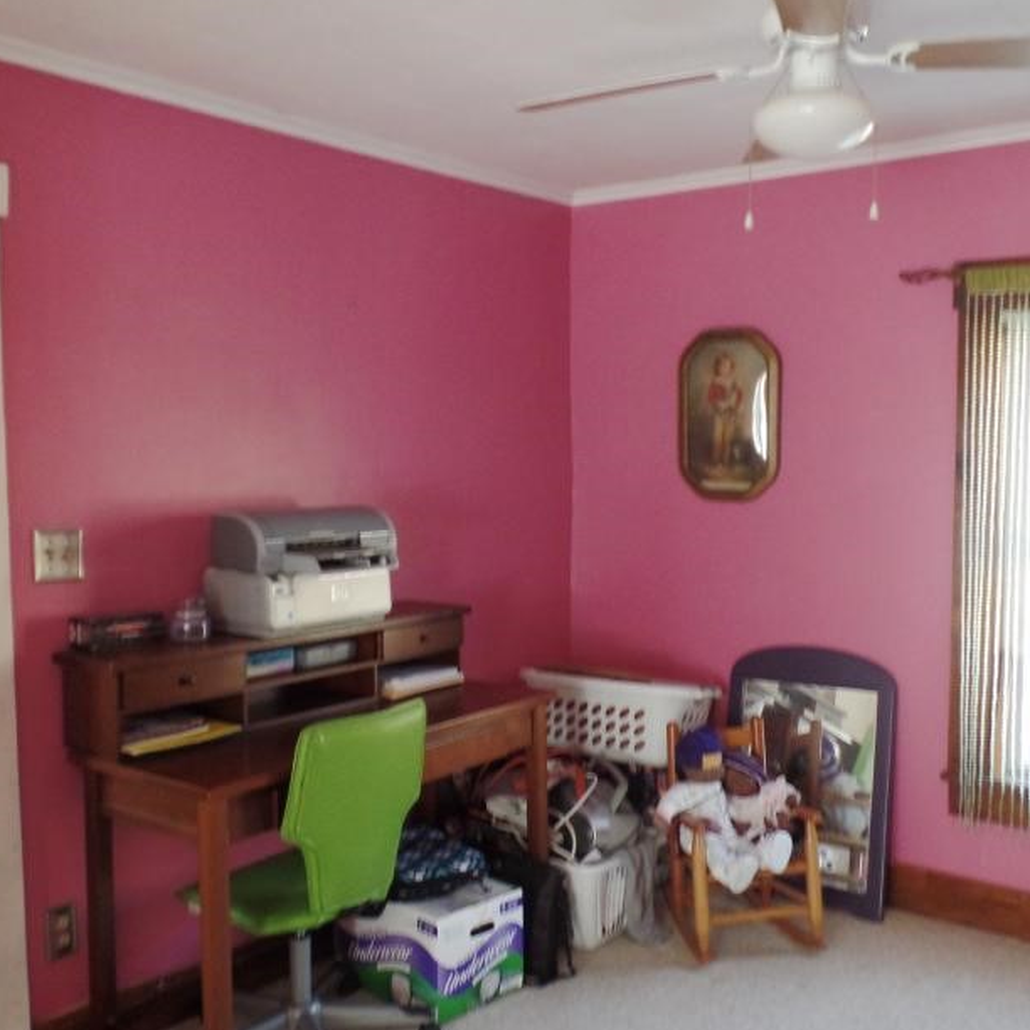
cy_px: 503
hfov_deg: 48.4
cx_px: 466
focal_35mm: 34
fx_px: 1145
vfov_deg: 48.4
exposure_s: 1/30
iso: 320
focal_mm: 4.1
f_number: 2.8
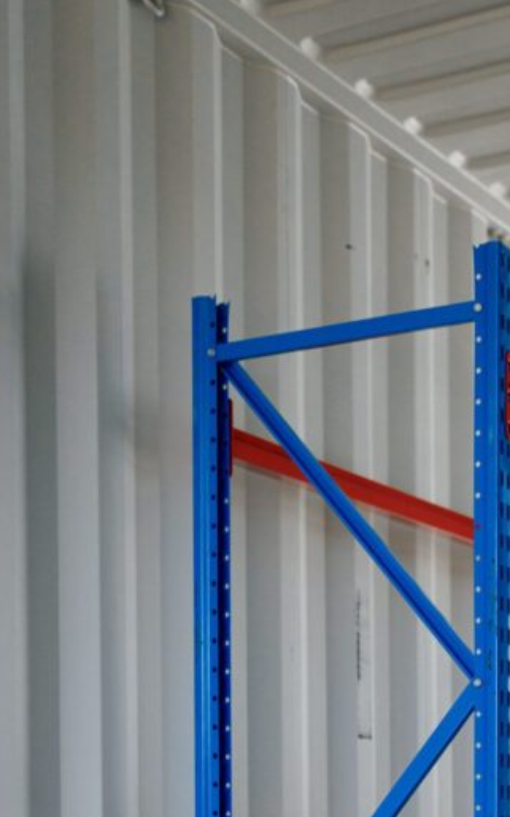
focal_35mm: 80
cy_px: 862
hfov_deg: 16.1
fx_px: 1780
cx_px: 467
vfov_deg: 24.4
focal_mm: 35
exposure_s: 1/1600
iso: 500
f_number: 1.6
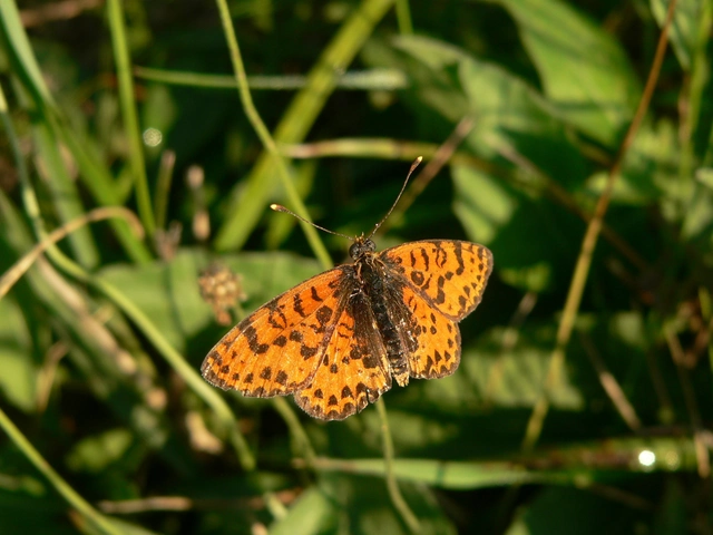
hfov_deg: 24.7
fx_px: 1627
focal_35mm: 79
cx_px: 356
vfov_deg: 18.7
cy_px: 268
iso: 80
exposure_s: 1/320
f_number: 4
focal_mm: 13.2
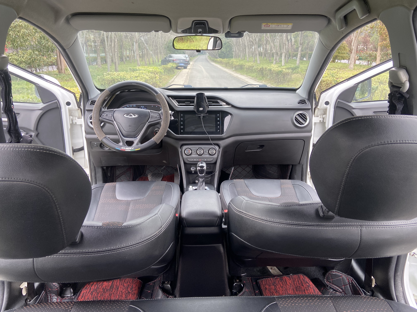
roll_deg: -0.1
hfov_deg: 67.3
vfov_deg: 53.1
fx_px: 313
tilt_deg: -17.6
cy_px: 156
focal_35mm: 26
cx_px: 208
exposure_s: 1/121
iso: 80
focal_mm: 4.25
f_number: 1.8
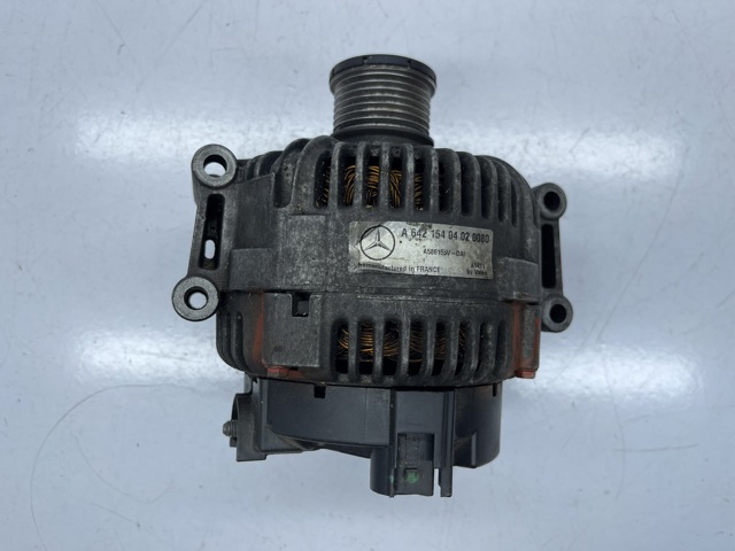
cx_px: 368
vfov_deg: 54.9
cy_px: 276
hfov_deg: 69.4
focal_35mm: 25
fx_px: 531
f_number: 1.6
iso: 32
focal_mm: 5.1
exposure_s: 1/525
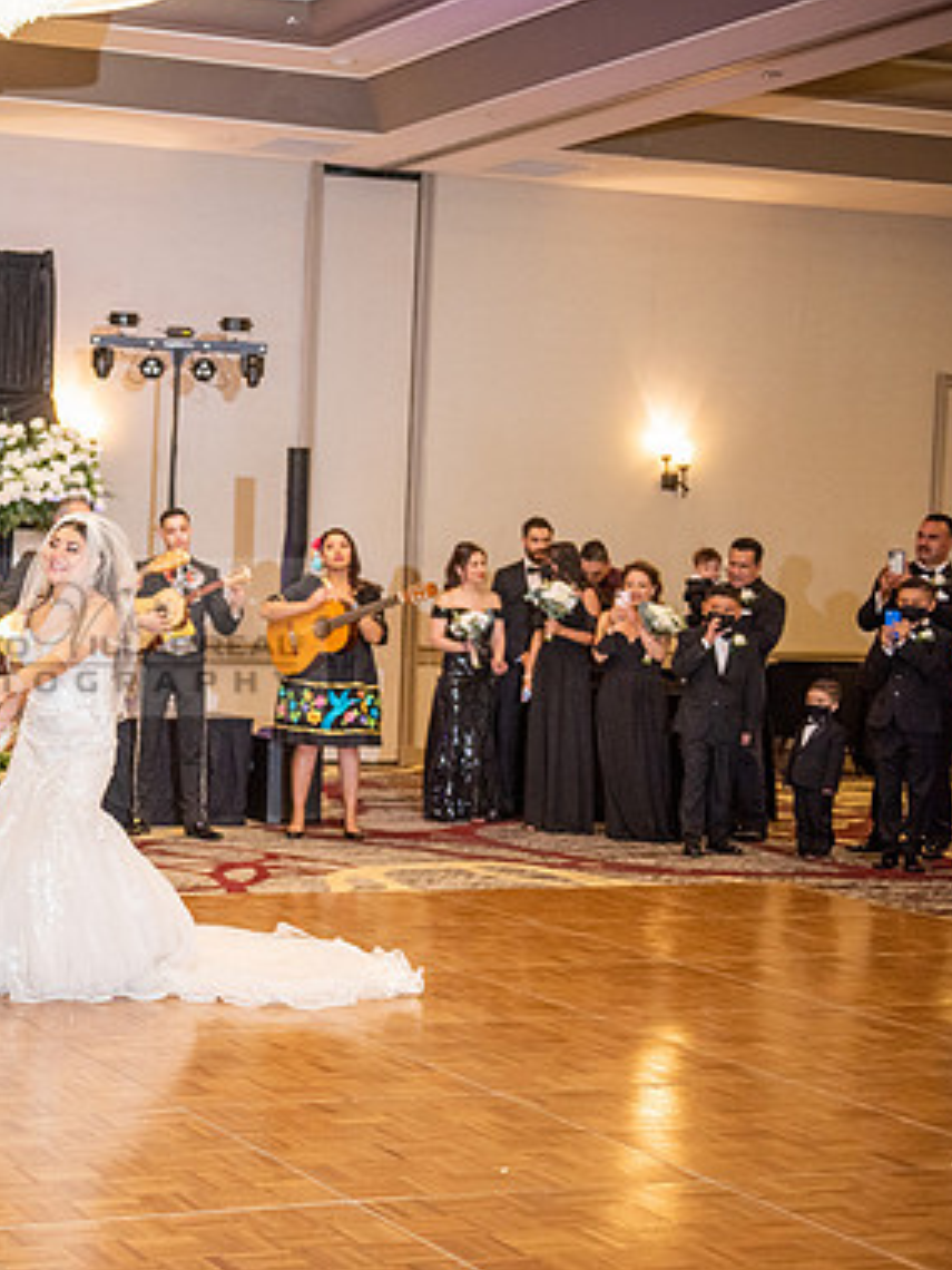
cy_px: 637
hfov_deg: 21.6
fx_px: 2420
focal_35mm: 66
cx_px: 43
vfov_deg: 29.4
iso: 1600
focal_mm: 45
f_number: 2.8
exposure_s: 1/125
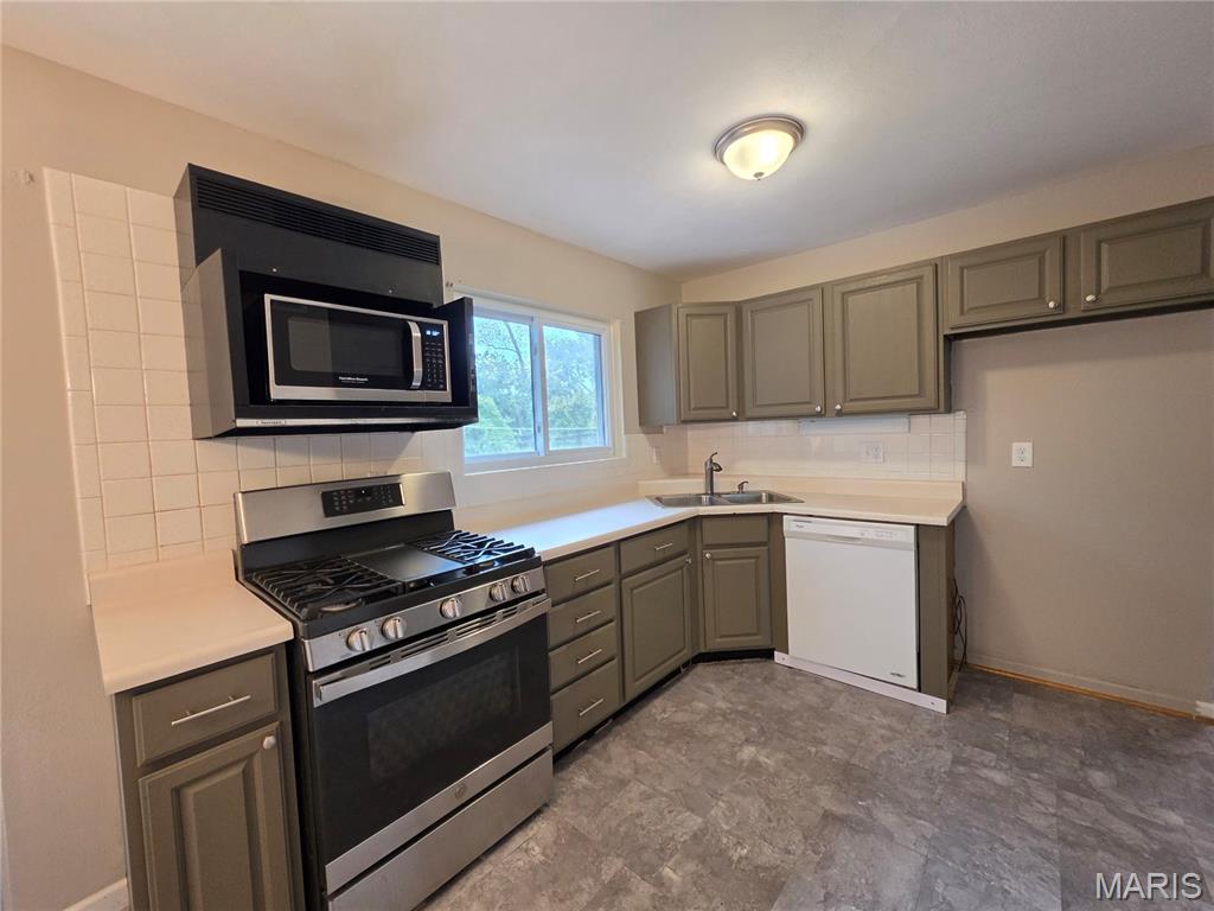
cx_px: 607
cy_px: 456
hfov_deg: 106.2
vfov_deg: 89.9
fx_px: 456
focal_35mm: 13
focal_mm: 2.2
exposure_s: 1/120
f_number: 1.9
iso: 250
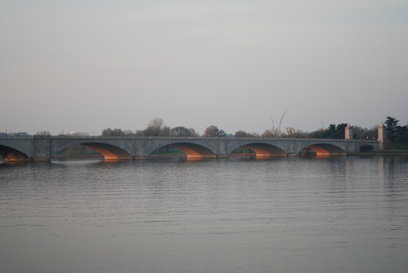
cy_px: 136
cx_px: 204
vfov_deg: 16.6
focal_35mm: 82
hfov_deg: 24.6
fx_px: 936
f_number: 6.3
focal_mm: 55
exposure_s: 1/160
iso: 400
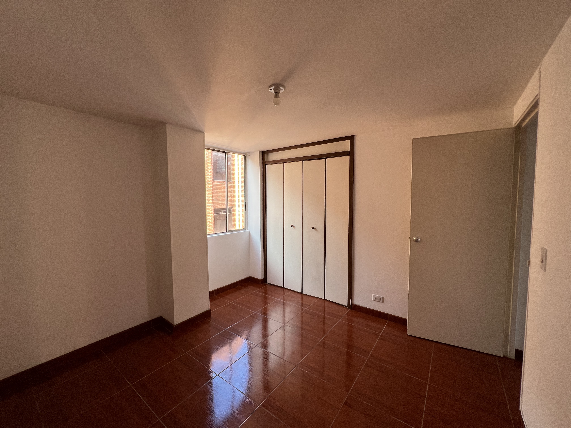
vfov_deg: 89.9
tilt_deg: -4.8
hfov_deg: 106.2
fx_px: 214
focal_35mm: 13
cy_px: 214
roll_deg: +0.3
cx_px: 286
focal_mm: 1.57
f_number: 1.8
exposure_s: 1/99
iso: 64
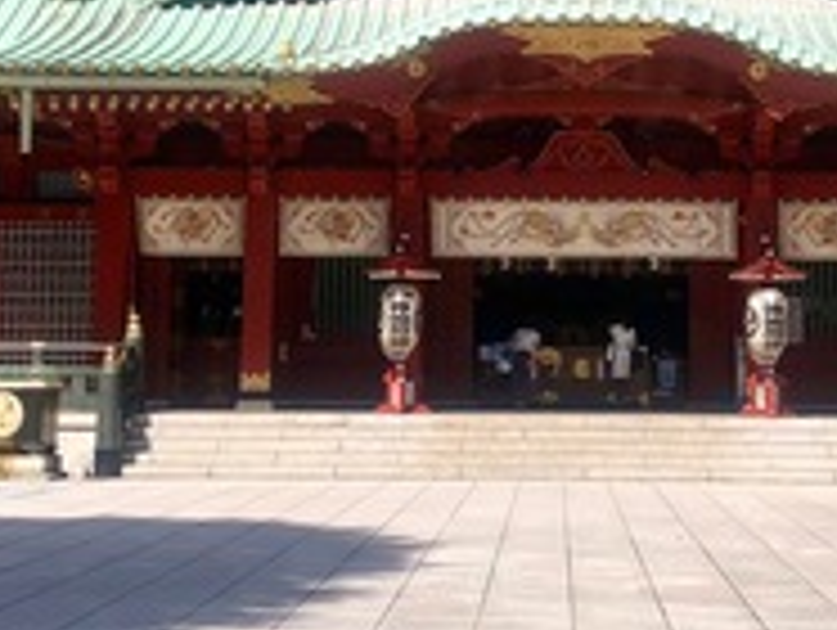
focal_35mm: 89
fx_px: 2155
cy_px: 126
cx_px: 522
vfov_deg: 16.5
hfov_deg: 21.9
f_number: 1.8
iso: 20
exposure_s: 1/2183
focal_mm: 4
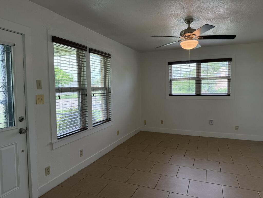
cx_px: 132
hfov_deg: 71.6
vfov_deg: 56.8
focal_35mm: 24
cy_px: 99
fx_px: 182
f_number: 1.78
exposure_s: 1/178
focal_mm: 6.76
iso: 80
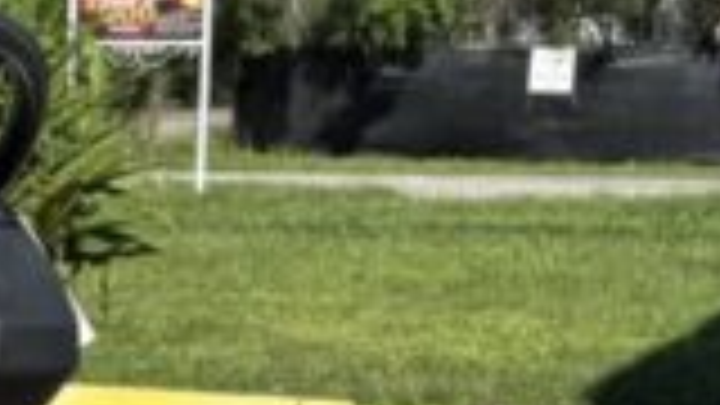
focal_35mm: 167
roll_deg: -0.6
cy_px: 752
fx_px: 3188
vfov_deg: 7.1
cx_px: -410
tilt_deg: -11.4
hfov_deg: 12.2
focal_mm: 6.76
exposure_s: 1/3759
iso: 80
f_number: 1.78
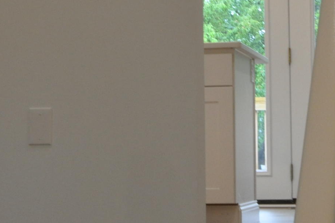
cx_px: 231
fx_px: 1097
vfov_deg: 11.5
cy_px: -2
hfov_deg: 17.3
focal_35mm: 118
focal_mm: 24
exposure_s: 1/25
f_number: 13
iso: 800
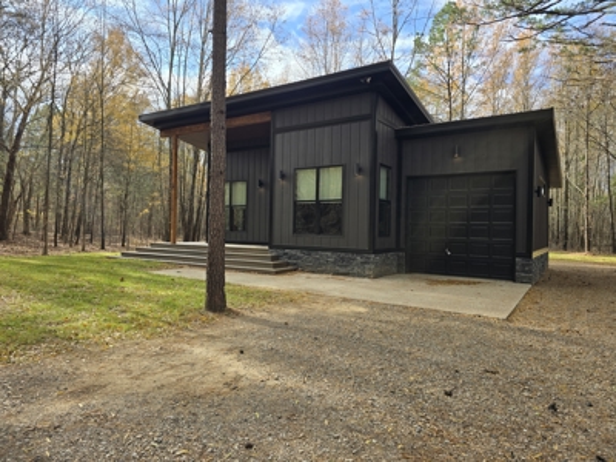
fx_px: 409
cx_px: 308
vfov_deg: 58.9
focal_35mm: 23
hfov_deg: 73.9
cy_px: 231
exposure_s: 1/385
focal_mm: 6.3
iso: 12
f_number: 1.7
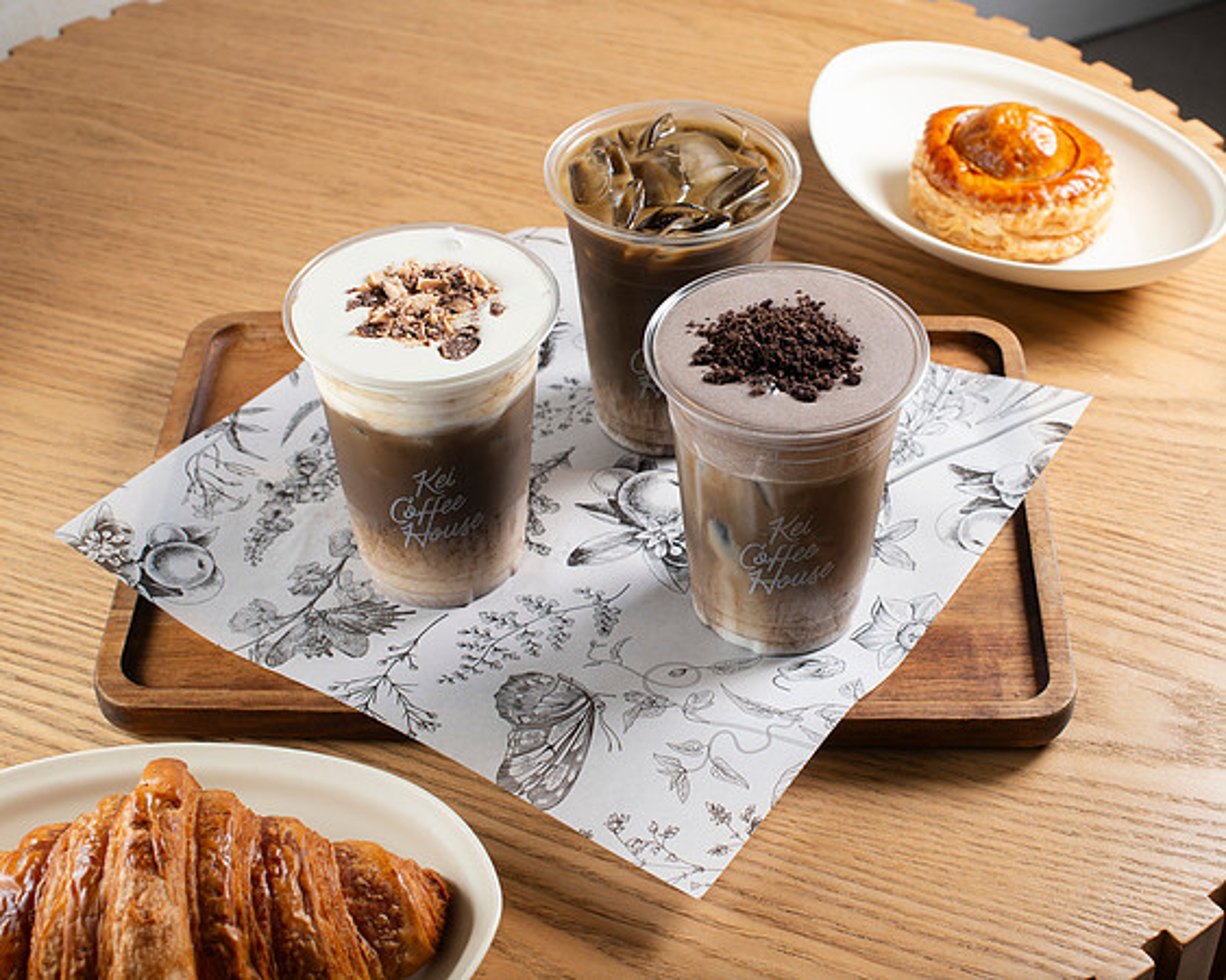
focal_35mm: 58
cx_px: 686
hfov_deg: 32.3
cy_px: 489
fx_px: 2114
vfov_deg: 26.1
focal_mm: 50
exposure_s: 1/250
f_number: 8
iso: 200
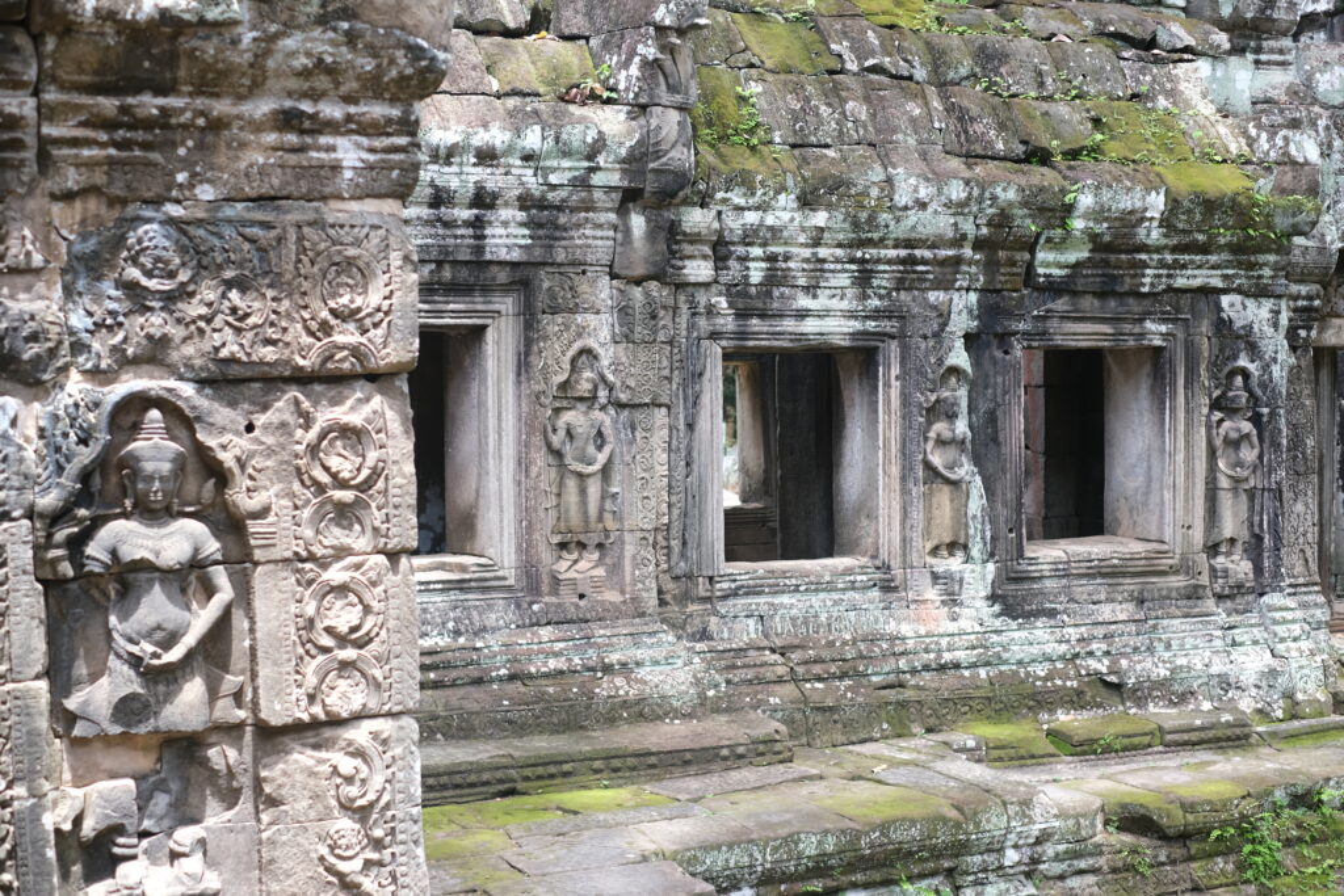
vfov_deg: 25.5
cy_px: 448
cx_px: 672
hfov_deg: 37.5
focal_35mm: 53
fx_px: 1979
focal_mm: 35
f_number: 2.5
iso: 160
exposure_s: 1/210
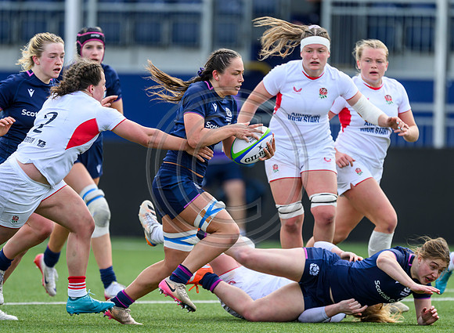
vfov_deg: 2.1
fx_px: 9159
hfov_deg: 2.8
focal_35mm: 704
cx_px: 199
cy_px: 147
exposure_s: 1/1600
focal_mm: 560
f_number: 4
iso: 500
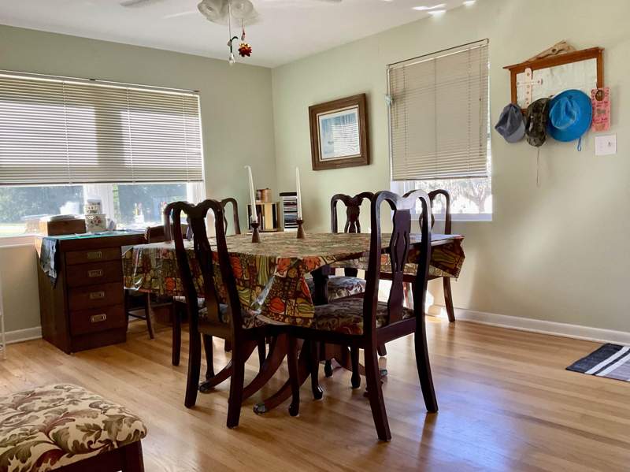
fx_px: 527
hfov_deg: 61.7
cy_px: 236
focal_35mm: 29
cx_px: 315
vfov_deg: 48.2
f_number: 1.8
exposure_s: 1/60
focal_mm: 3
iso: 100
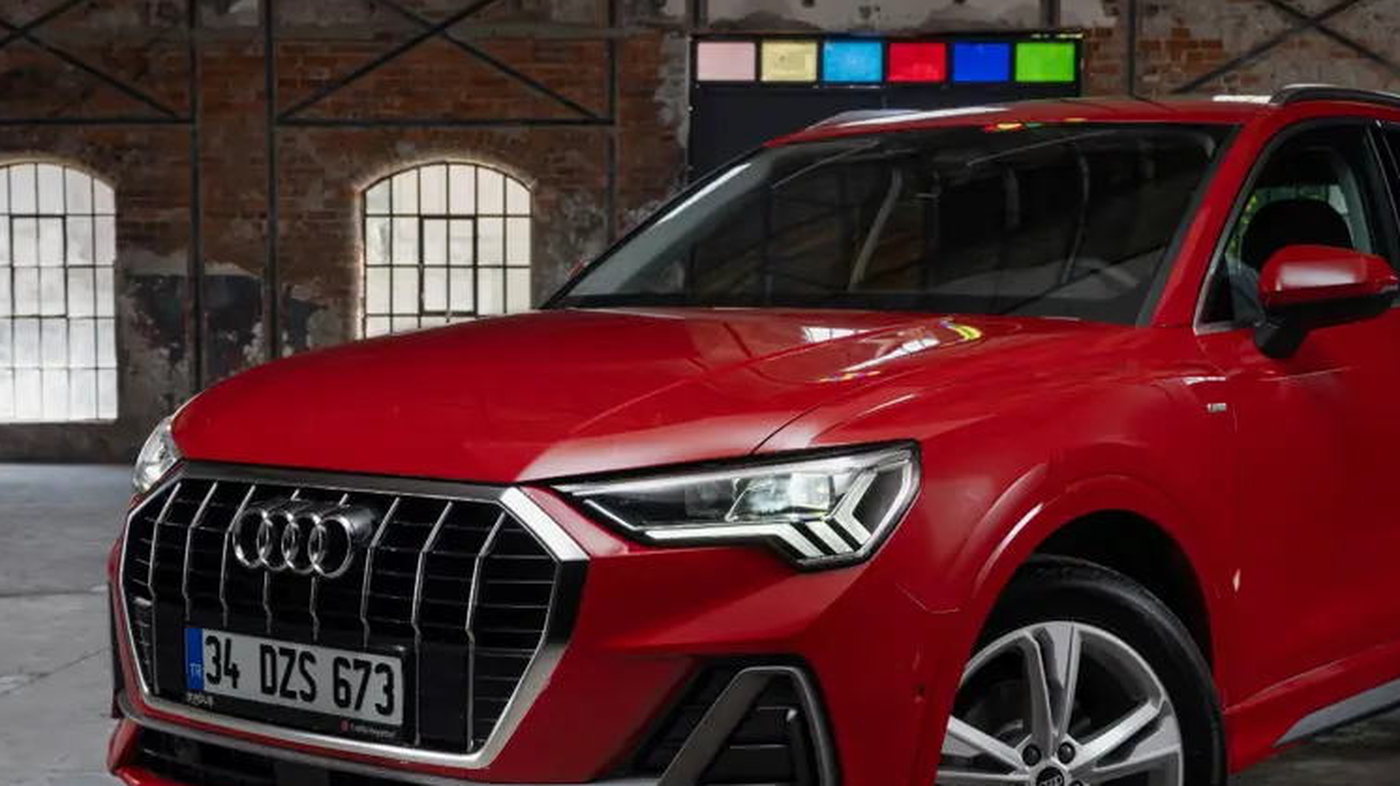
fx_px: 2338
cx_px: 700
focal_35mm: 63
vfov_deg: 19.0
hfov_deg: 33.3
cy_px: 542
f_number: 9
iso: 100
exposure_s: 1/2.5
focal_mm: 62.4
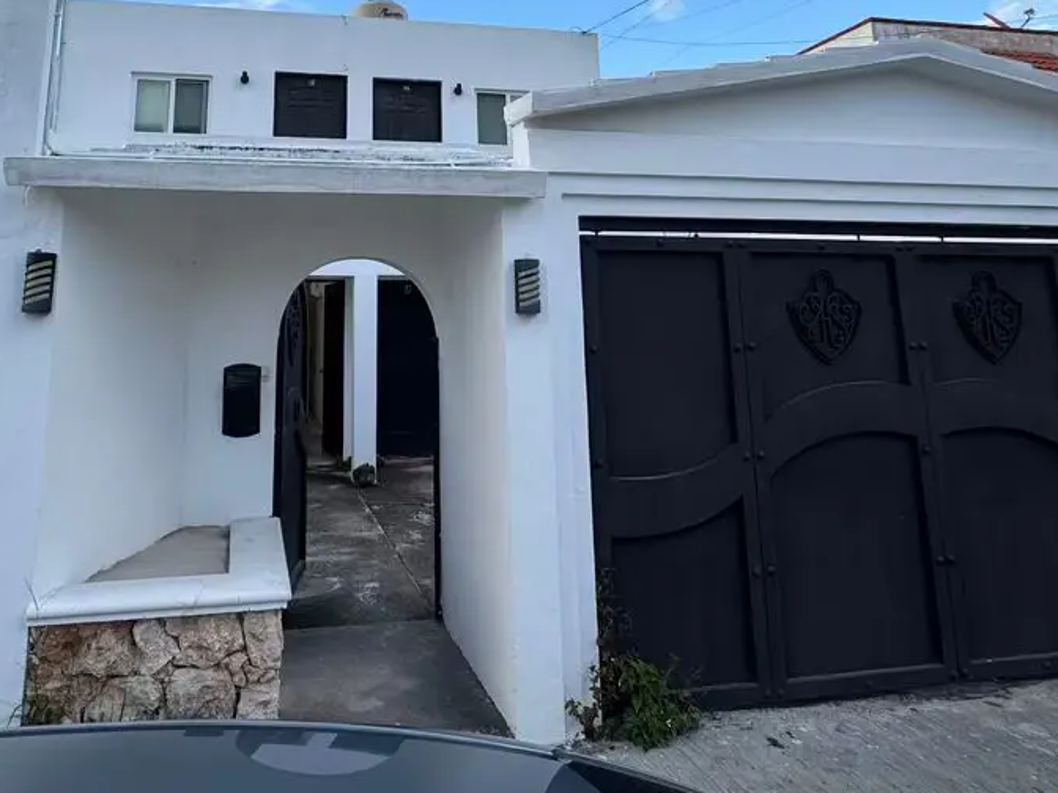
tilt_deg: +11.1
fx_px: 764
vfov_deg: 51.7
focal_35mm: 25
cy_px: 168
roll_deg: +0.2
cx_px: 400
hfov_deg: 68.4
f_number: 2.2
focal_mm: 2.22
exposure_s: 1/301
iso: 40
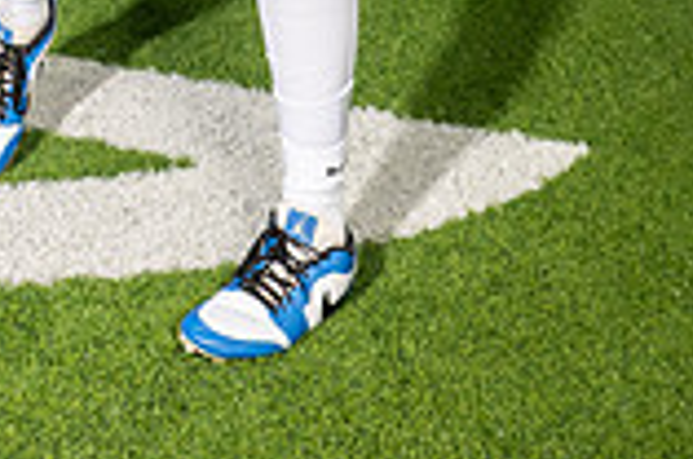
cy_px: -494
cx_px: 132
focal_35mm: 138
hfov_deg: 14.8
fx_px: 2651
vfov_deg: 9.2
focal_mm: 48
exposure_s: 1/320
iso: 800
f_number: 7.1
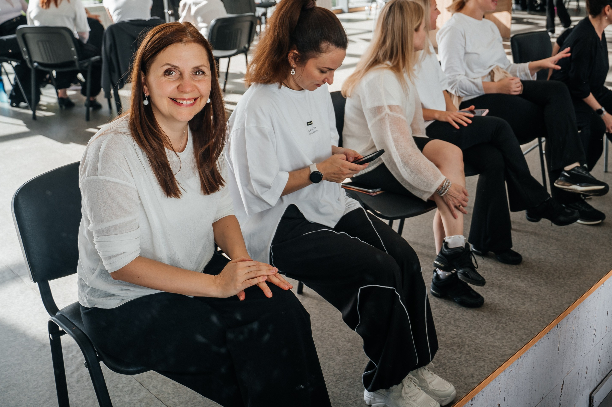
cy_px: 160
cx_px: 396
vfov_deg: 34.9
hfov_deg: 50.0
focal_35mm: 38
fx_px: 645
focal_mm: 28
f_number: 4
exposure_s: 1/250
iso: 280
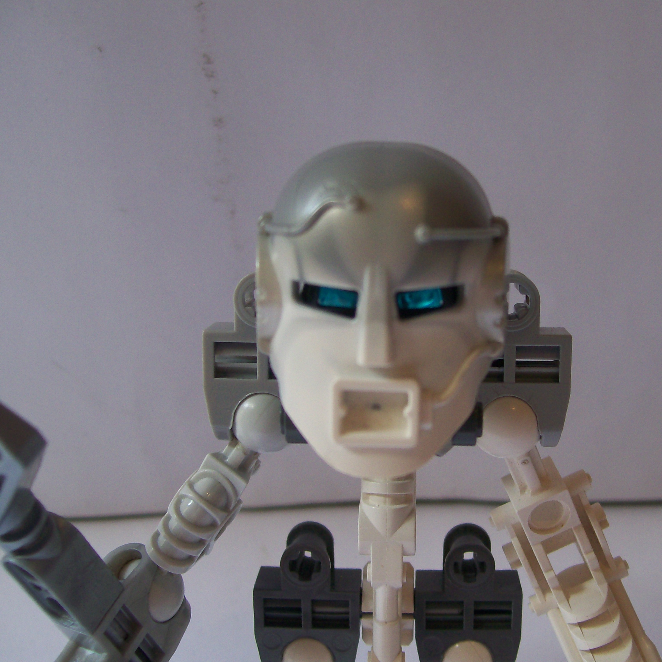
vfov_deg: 39.2
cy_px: 333
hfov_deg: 39.0
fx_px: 930
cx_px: 392
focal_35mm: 43
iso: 80
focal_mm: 6
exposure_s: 1/62.8
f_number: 2.7
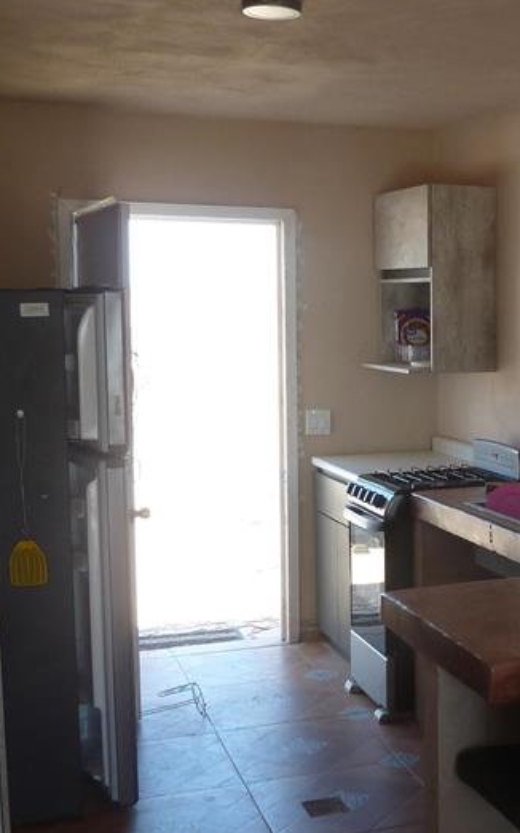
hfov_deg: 23.3
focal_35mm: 52
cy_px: 468
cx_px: 573
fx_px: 1180
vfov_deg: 38.8
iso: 80
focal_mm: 4.1
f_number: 3.3
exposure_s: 1/80
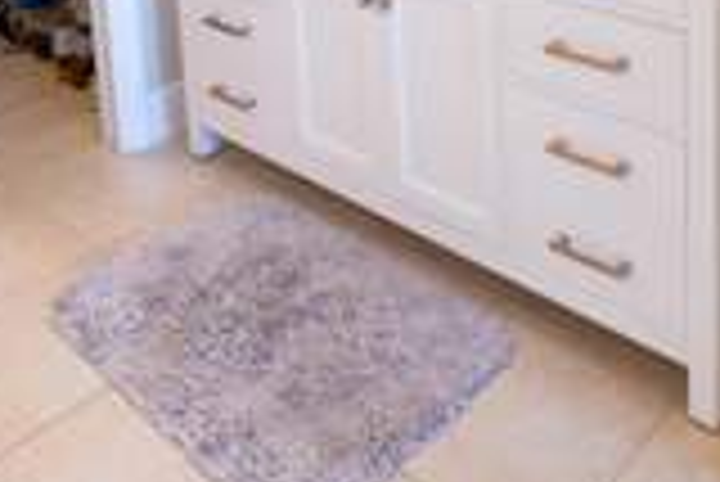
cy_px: -207
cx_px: 544
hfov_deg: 39.9
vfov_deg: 23.5
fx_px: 961
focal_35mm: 48
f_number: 4
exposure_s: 1/125
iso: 1250
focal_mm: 10.5
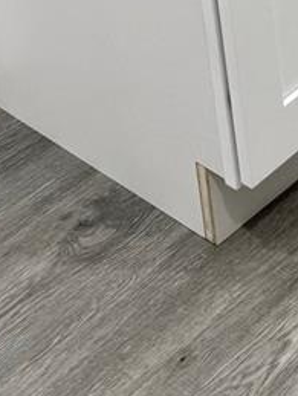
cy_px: -517
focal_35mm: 111
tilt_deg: -8.8
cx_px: 58
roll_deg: +8.1
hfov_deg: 13.3
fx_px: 1271
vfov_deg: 13.6
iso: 80
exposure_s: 1/120
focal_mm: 6.76
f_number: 1.78
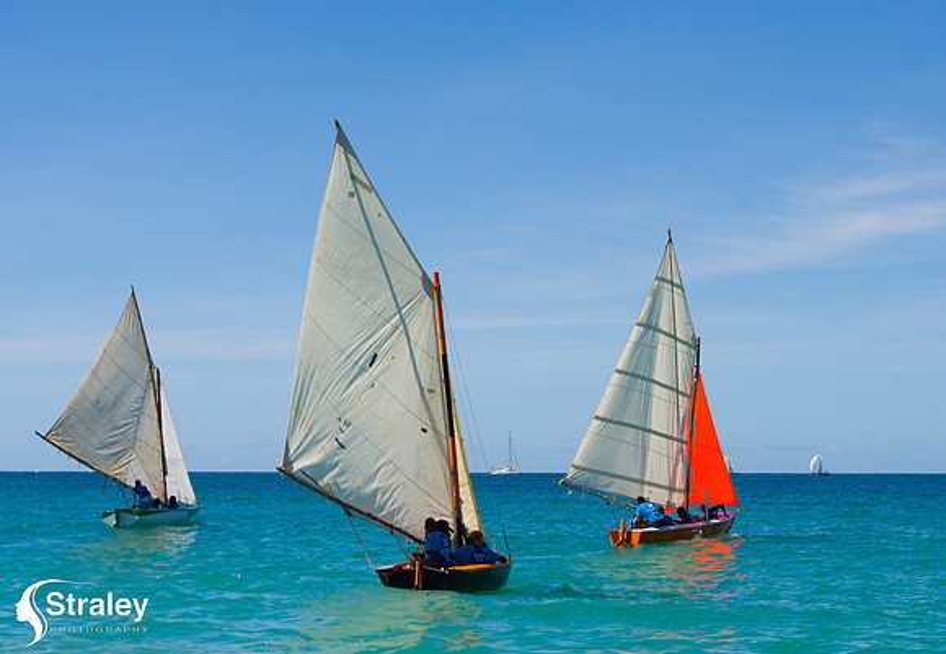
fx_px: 2544
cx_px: 478
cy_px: 422
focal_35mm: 96
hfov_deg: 21.1
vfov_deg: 14.6
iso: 100
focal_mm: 70
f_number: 8
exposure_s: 1/800
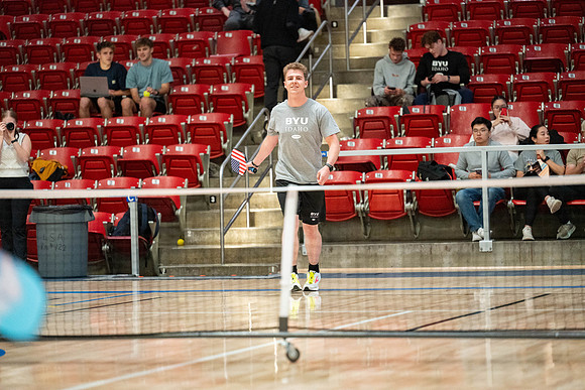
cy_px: 195
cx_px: 292
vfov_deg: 9.2
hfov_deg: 13.7
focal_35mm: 150
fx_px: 2438
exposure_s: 1/500
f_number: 2.8
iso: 5000
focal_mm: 150
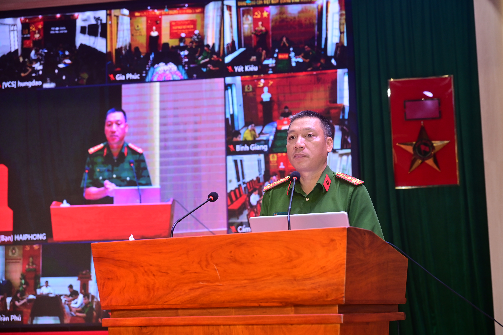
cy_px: 168
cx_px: 252
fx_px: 796
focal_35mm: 57
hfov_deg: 35.1
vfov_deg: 23.8
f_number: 4
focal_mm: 57
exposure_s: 1/160
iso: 1250
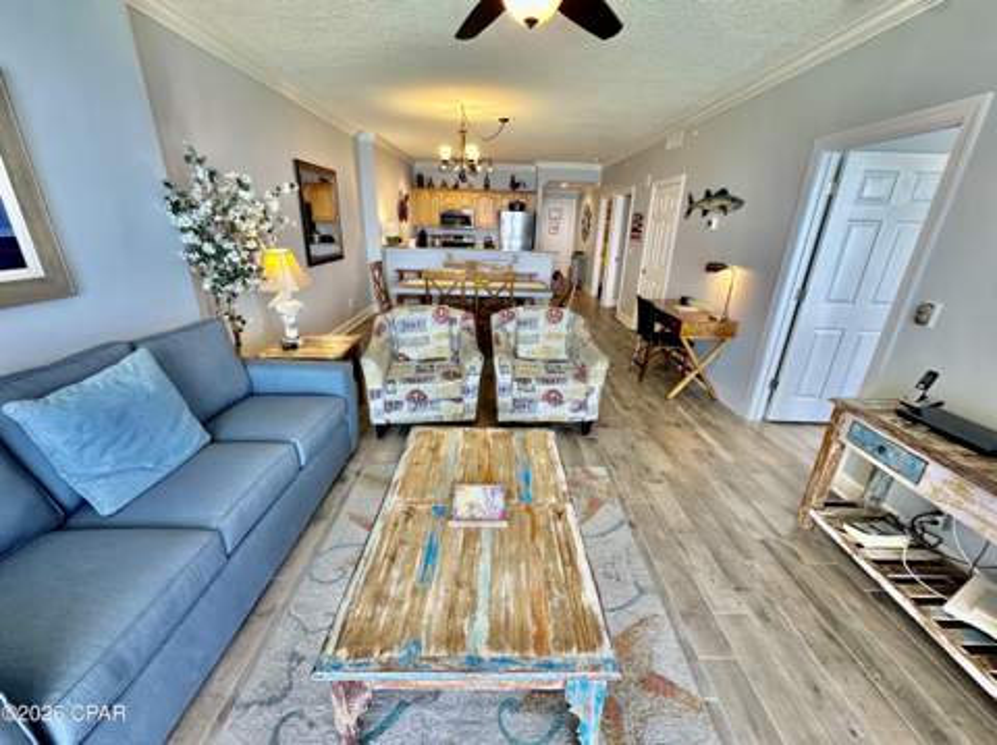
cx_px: 498
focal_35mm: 14
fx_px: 403
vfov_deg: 85.6
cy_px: 372
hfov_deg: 102.1
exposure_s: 1/60
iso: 160
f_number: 2.2
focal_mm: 2.22
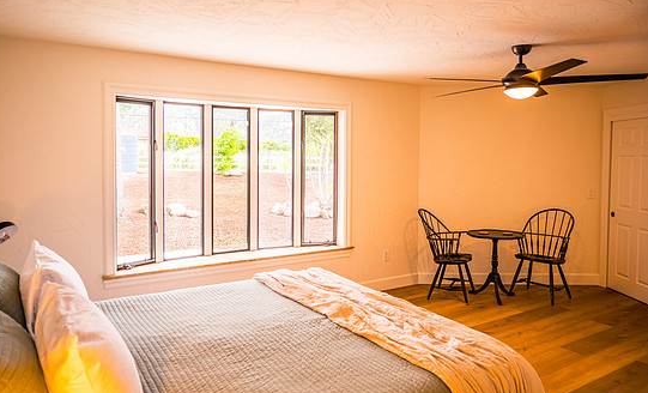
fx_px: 473
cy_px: 172
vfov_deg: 45.0
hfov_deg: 68.8
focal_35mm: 27
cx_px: 306
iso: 64
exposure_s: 1/13
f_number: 4
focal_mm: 24
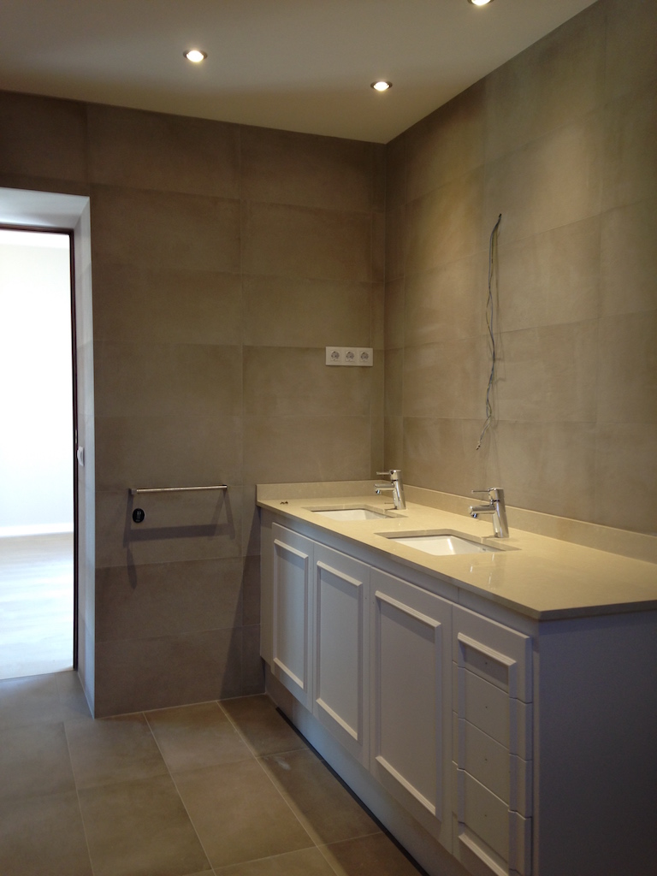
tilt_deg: -3.6
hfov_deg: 42.9
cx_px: 328
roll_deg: +0.4
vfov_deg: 55.4
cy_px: 438
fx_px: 835
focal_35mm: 33
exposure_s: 1/20
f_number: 2.4
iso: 50
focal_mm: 4.12
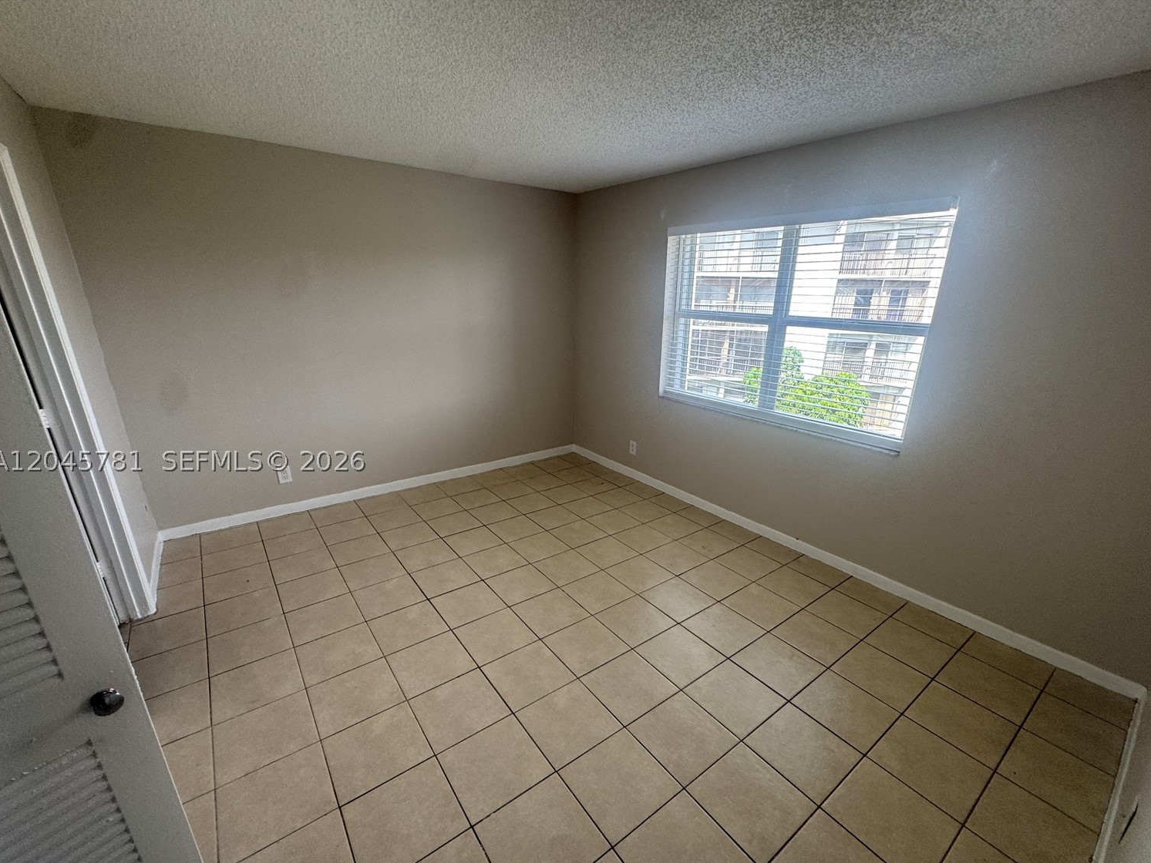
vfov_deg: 81.6
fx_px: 499
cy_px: 461
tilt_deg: -16.9
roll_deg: +1.0
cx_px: 601
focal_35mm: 15
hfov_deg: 98.1
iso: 64
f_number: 2.2
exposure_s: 1/99
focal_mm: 2.22
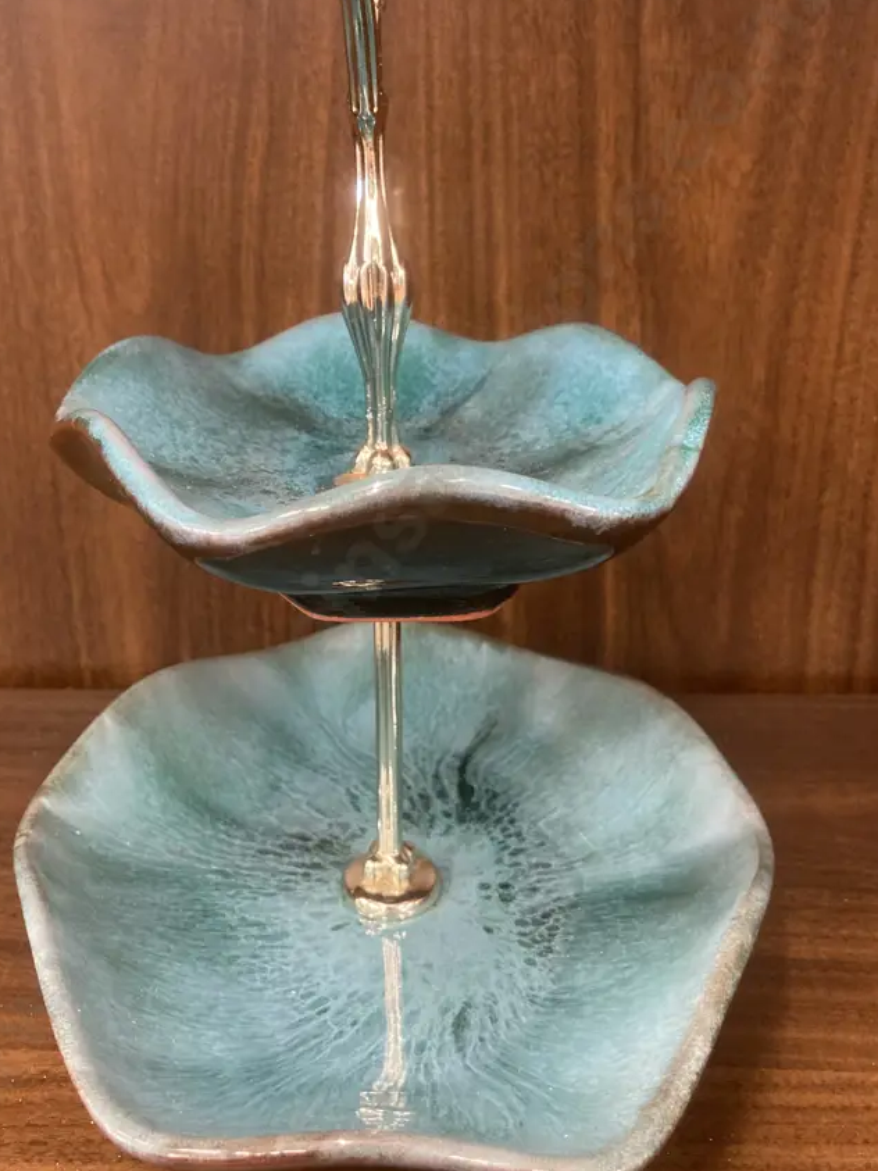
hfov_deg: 41.7
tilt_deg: -19.5
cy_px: 540
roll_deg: +1.3
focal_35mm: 34
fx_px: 1150
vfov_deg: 53.9
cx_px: 388
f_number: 1.8
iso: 320
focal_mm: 3.99
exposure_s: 1/33
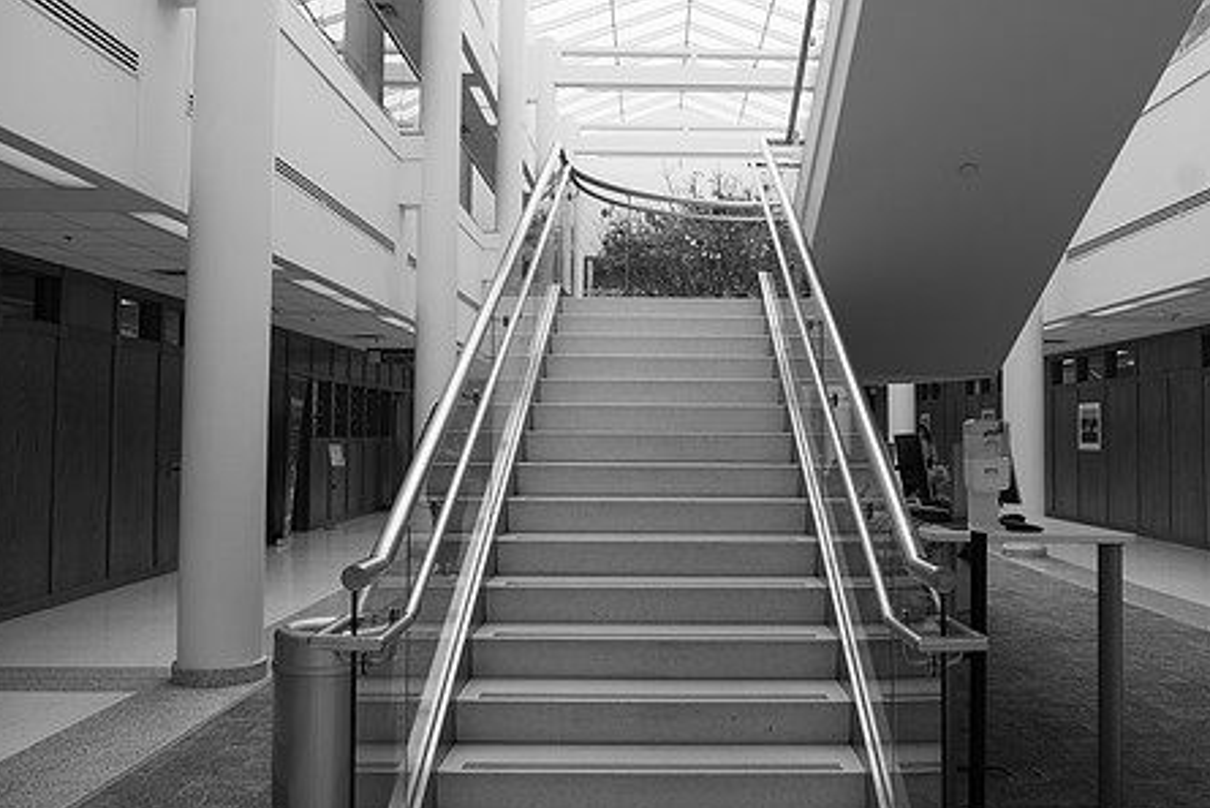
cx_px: 702
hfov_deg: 58.4
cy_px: 367
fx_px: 1076
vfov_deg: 41.1
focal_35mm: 32
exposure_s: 1/250
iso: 160
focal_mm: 24
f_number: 4
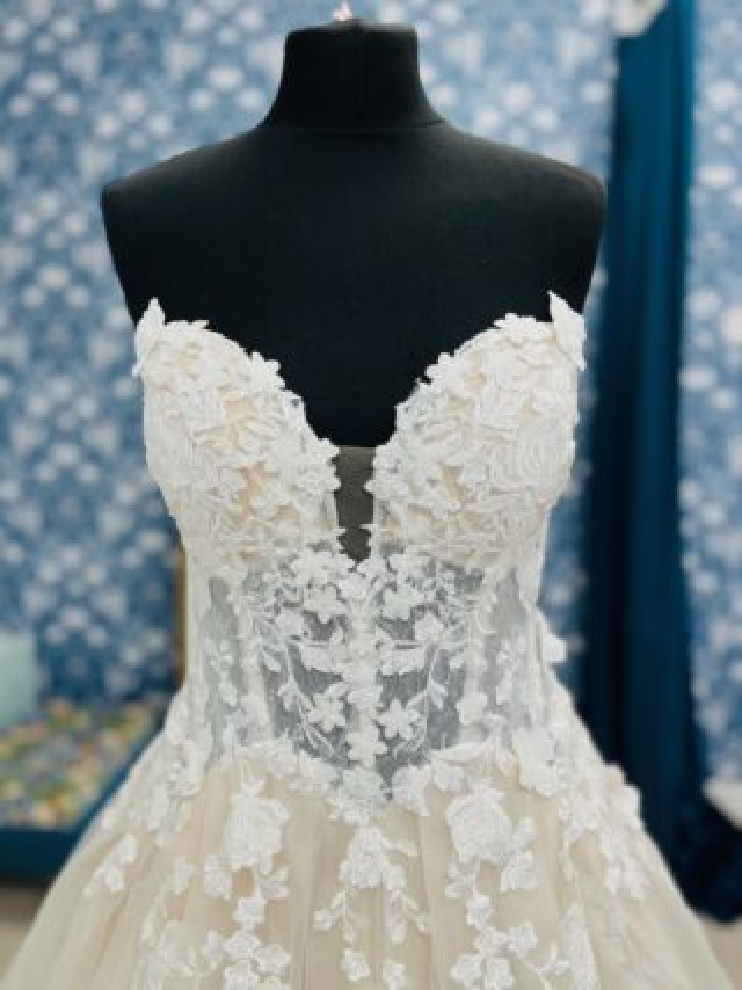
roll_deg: +0.6
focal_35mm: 26
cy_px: 495
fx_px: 743
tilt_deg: -10.8
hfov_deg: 53.0
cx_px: 371
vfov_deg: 67.3
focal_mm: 5.1
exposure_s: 1/100
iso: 64
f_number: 1.6
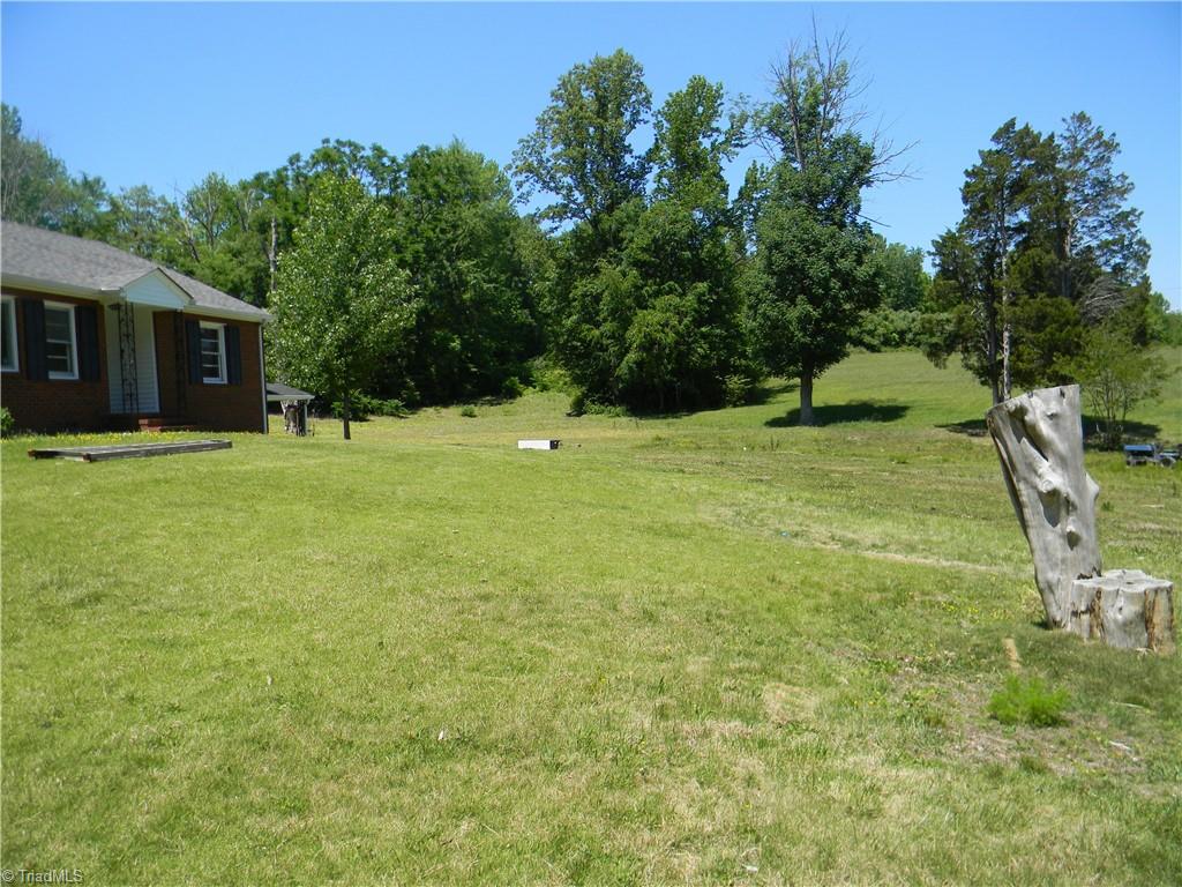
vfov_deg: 49.7
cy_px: 444
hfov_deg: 63.4
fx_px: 956
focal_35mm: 28
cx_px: 591
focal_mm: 5
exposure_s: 1/629
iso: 80
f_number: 3.5
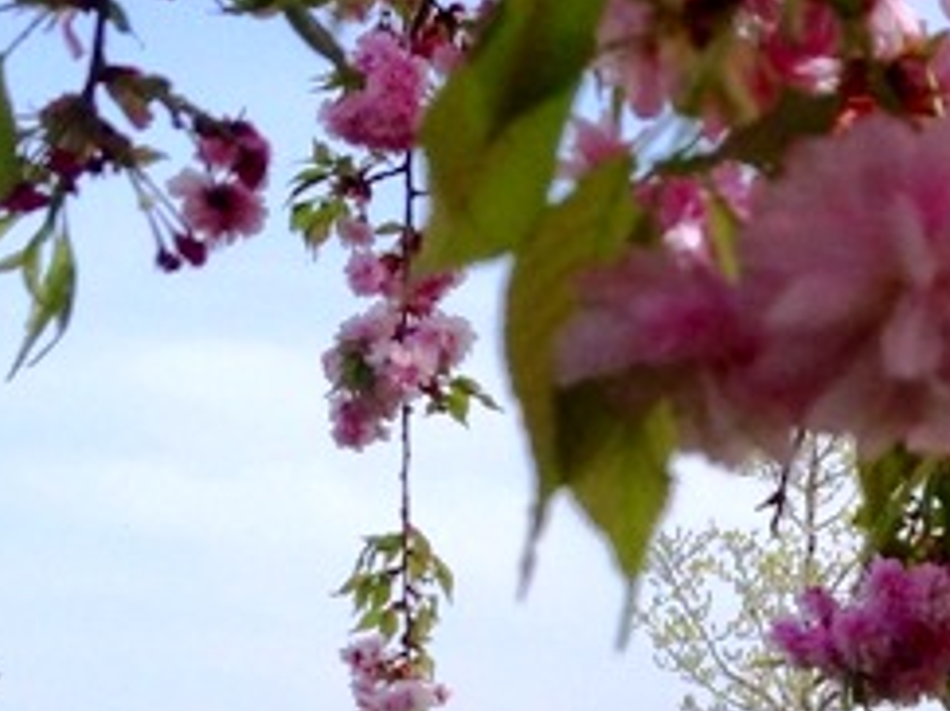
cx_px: 786
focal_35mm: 115
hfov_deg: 17.0
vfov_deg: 12.5
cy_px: 879
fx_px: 3154
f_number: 2.4
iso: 50
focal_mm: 4.28
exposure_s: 1/1439
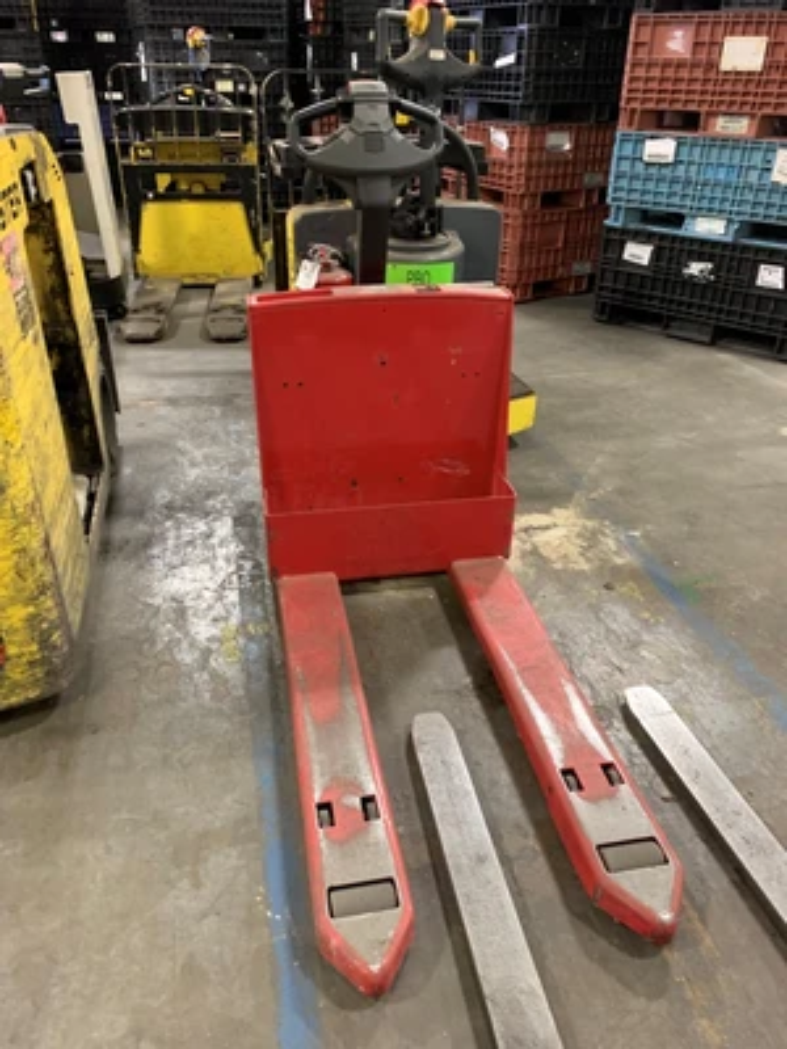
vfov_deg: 67.3
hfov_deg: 53.1
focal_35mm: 26
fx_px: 788
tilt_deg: -29.4
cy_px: 524
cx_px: 394
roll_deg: -0.7
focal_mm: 4.25
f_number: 1.8
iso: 400
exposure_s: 1/30
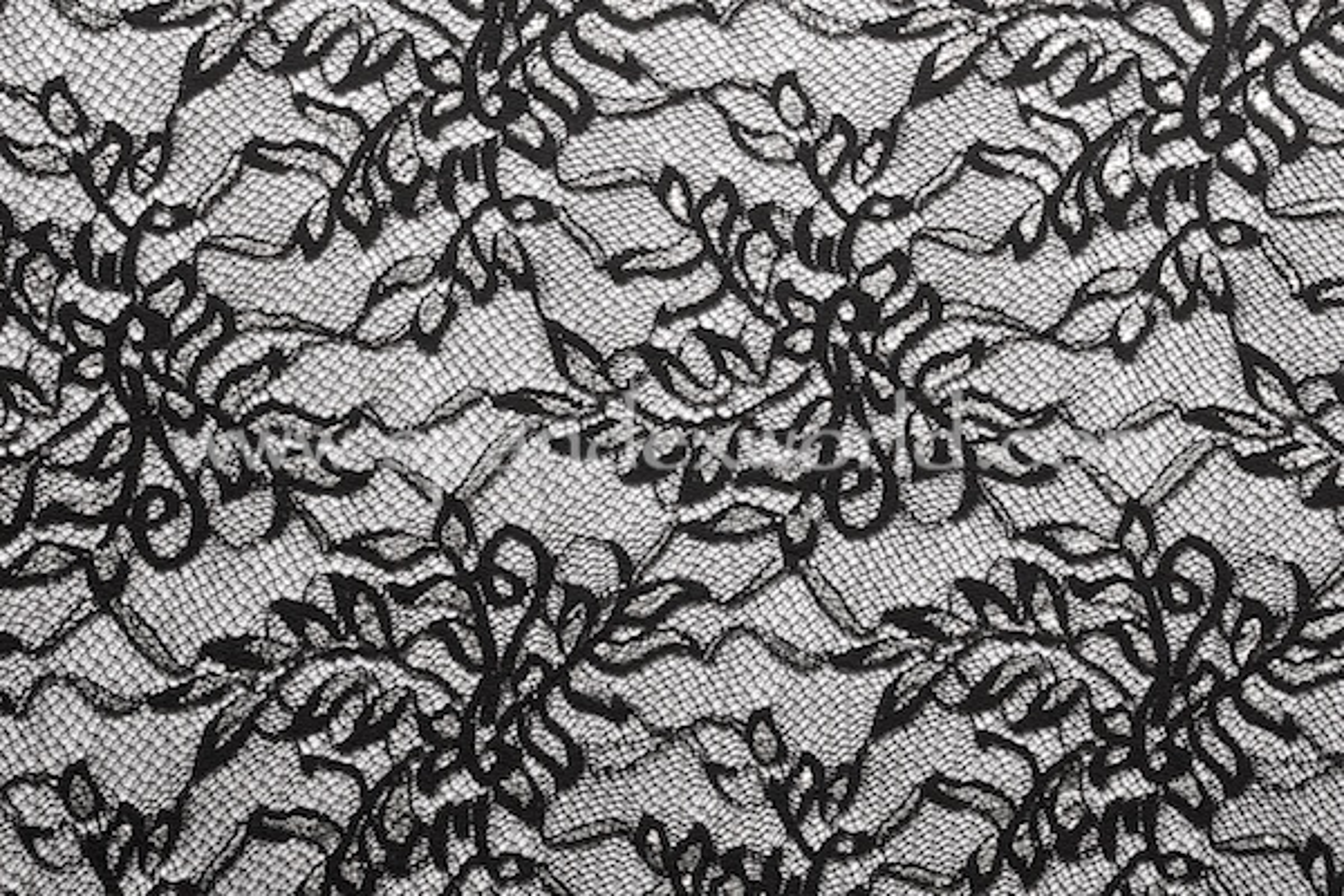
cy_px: 448
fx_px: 2800
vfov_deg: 18.2
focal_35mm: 75
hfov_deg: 27.0
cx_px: 672
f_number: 10
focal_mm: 50
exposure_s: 1/640
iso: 400
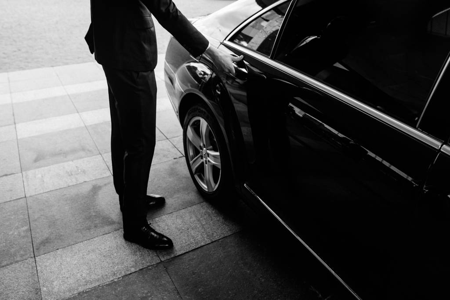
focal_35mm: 26
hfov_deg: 68.4
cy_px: 141
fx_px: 331
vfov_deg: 48.8
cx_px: 212
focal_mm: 25
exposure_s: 1/100
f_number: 3.5
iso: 400
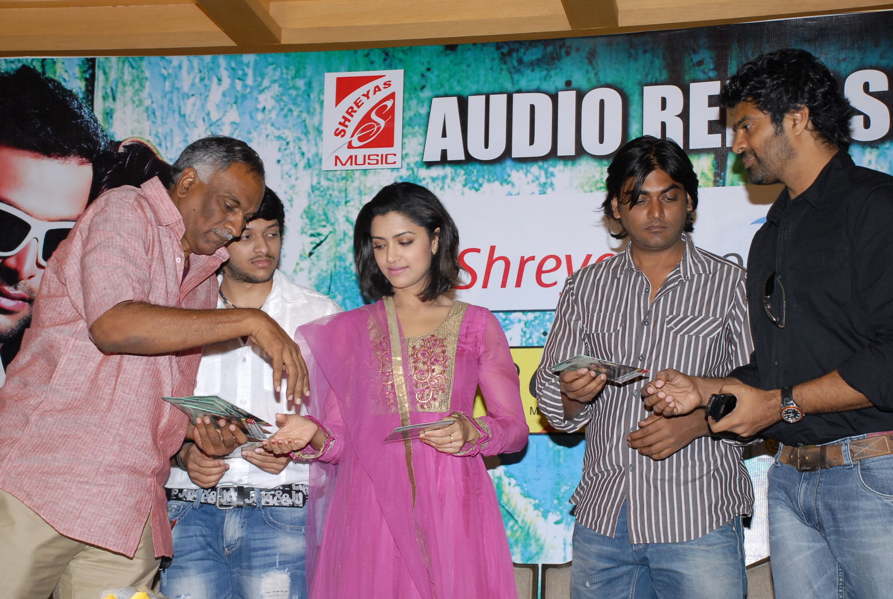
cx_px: 446
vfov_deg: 20.7
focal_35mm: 66
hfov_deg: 30.5
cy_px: 300
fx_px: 1641
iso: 500
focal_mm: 44
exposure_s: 1/125
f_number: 5.6
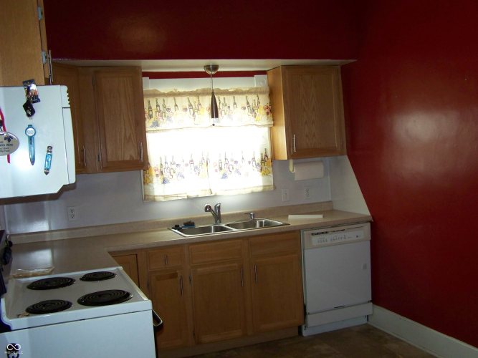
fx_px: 525
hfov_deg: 49.0
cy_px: 179
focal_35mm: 38
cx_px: 239
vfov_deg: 37.7
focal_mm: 6.3
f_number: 2.8
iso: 200
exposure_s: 1/60
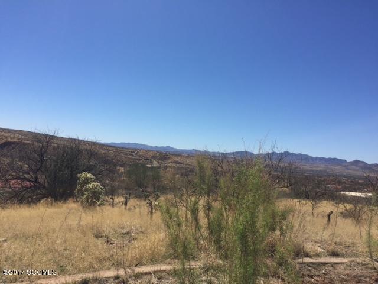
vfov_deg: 48.2
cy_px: 142
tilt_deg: +3.1
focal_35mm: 29
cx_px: 189
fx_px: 317
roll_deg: -6.8
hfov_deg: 61.7
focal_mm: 4.15
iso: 32
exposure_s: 1/3597
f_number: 2.2
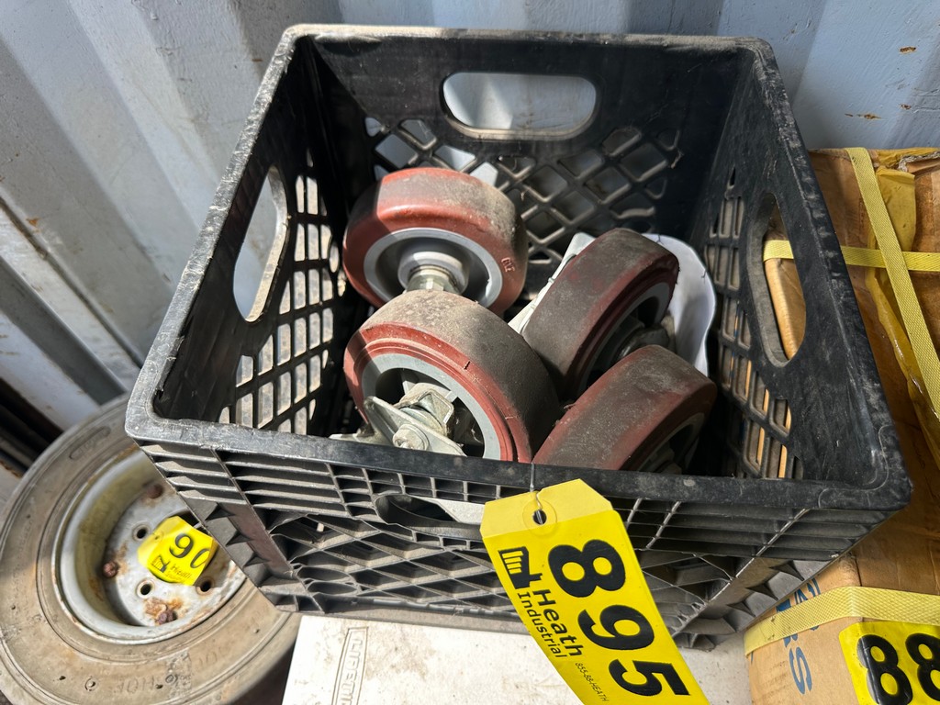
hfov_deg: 71.6
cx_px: 470
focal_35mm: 24
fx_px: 652
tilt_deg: -55.6
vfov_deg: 56.8
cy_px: 352
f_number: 1.78
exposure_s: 1/422
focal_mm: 6.86
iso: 80
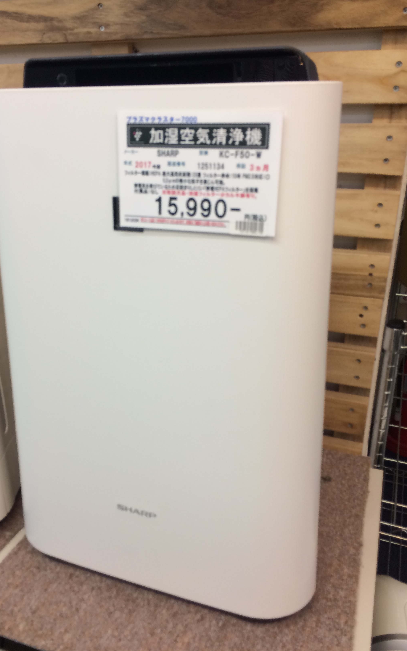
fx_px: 550
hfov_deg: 40.5
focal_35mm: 31
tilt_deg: -21.5
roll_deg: -0.2
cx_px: 174
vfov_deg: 61.2
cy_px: 328
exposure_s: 1/33
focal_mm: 4.15
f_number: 2.2
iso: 32
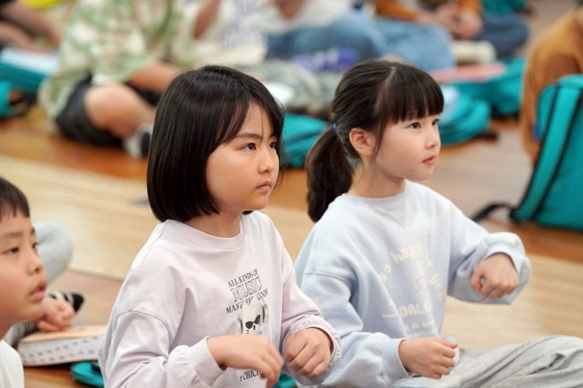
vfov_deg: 7.7
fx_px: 2882
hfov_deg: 11.5
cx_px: 292
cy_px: 194
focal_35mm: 178
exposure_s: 1/200
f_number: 4
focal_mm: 178
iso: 2000
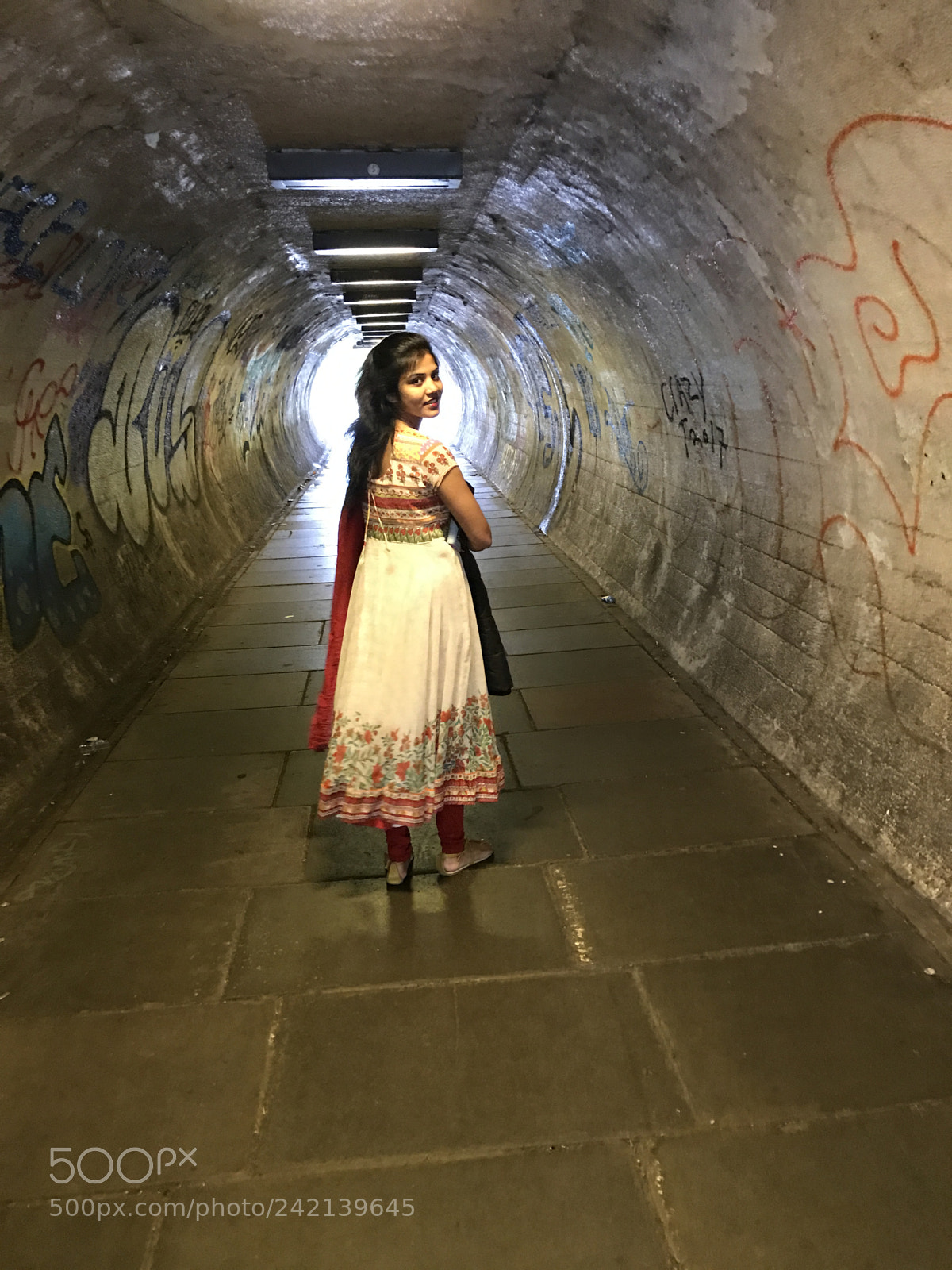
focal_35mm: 28
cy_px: 635
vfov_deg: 63.4
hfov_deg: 49.7
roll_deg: +0.6
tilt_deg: -12.8
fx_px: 1027
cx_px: 476
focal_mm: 3.99
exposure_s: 1/7
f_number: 1.8
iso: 80
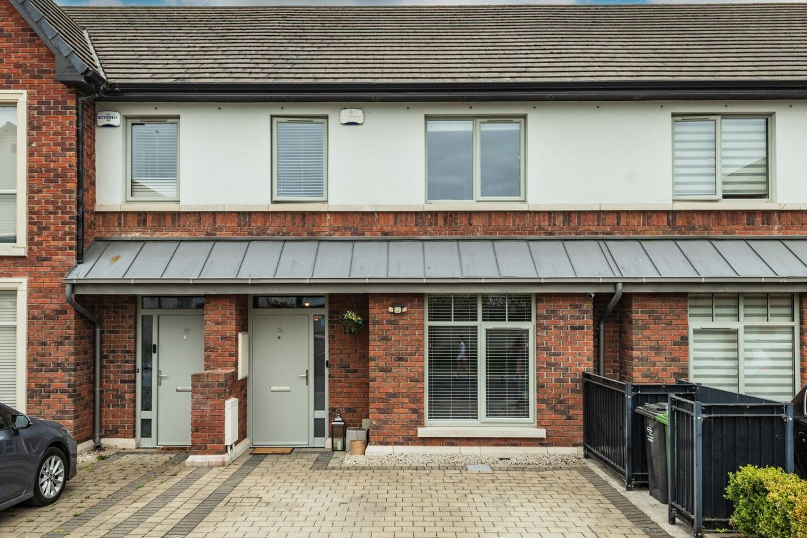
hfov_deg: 67.2
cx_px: 449
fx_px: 605
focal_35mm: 27
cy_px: 252
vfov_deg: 47.9
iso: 500
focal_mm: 24
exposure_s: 1/1000
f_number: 5.6
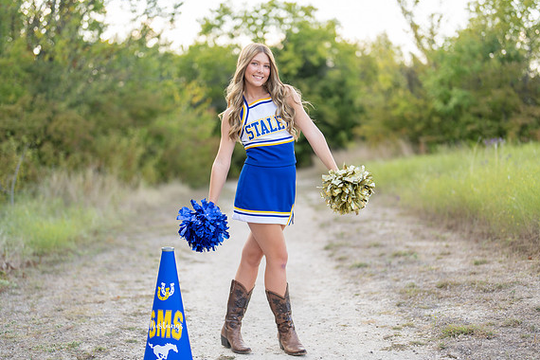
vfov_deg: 24.2
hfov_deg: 35.6
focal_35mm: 56
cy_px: 194
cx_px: 267
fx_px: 840
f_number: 1.2
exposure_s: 1/640
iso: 100
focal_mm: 50
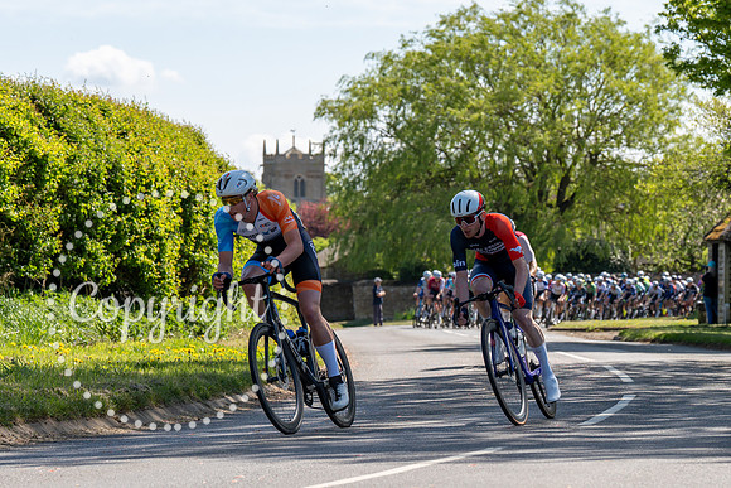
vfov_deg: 9.6
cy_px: 246
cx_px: 435
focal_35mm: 142
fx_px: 2891
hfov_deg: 14.4
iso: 250
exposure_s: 1/1000
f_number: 5.6
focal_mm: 112
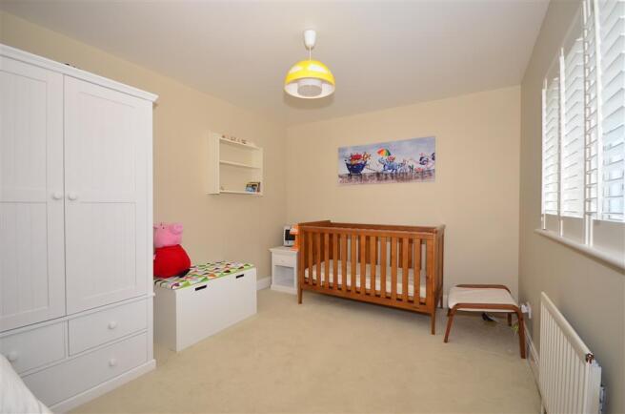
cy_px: 207
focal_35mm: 15
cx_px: 312
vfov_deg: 77.0
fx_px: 260
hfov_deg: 100.5
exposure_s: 1/30
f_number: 5
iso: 200
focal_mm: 10
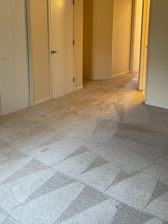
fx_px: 246
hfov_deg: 37.3
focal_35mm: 38
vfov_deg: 48.1
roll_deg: +2.0
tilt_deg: -10.8
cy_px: 74
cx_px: 55
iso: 160
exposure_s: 1/60
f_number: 1.6
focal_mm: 5.1
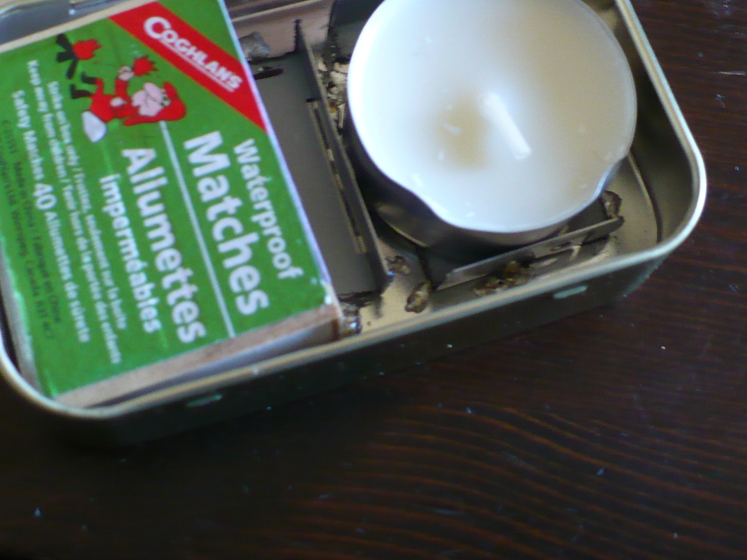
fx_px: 1187
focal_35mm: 55
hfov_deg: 34.8
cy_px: 147
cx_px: 302
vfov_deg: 26.3
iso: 200
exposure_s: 1/8
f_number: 2.8
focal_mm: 6.1
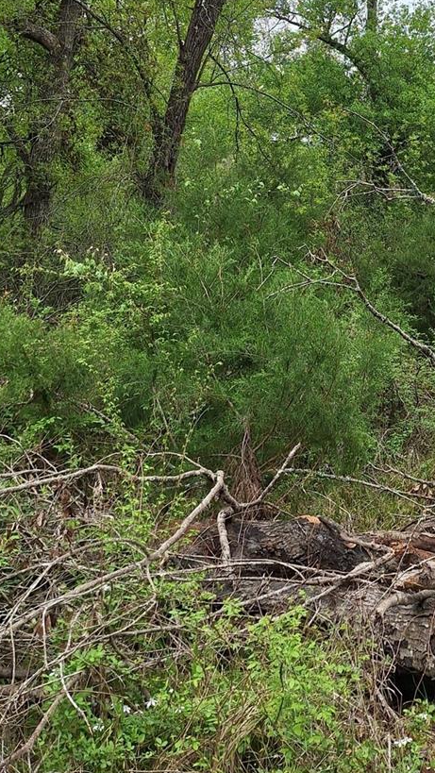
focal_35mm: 47
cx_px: 366
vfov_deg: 42.1
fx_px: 963
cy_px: 176
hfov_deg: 24.9
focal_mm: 5.54
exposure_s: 1/1433
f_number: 1.8
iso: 40
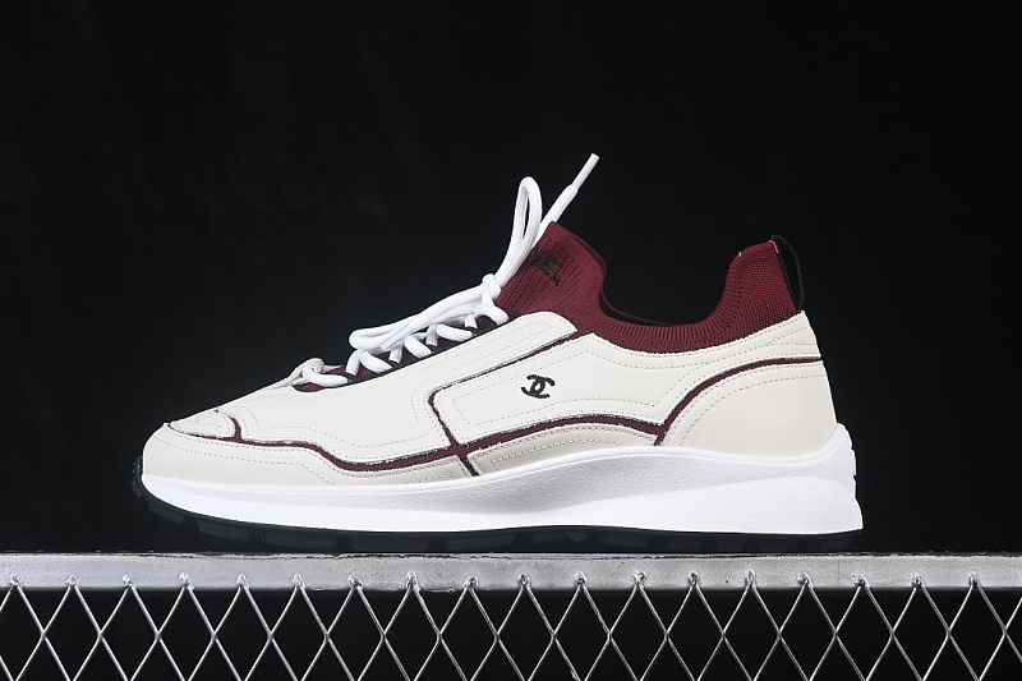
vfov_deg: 18.2
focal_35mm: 75
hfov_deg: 27.0
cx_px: 511
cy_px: 340
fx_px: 2129
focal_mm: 50
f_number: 8
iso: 160
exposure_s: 1/80
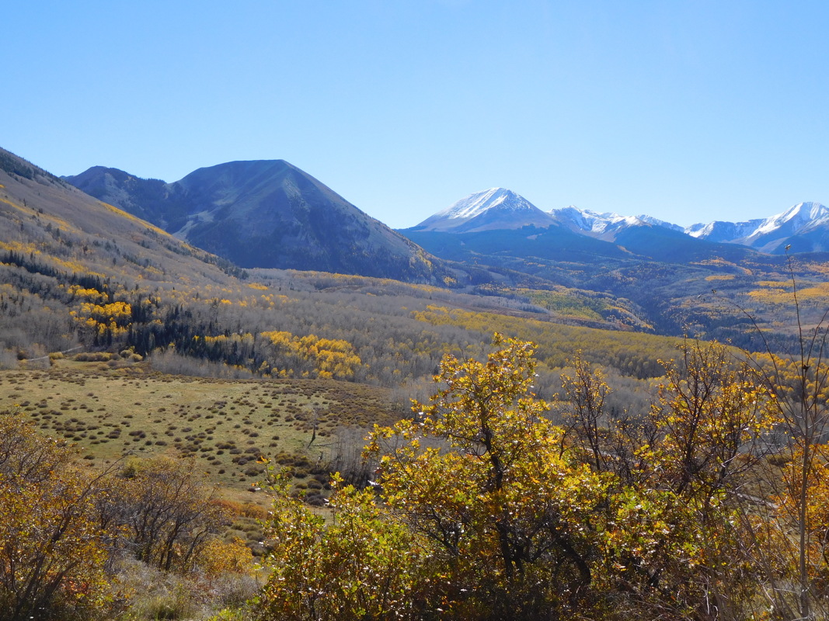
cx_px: 414
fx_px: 838
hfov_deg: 52.6
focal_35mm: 35
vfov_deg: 40.7
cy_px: 310
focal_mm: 6.2
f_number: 3.8
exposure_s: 1/1000
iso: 125
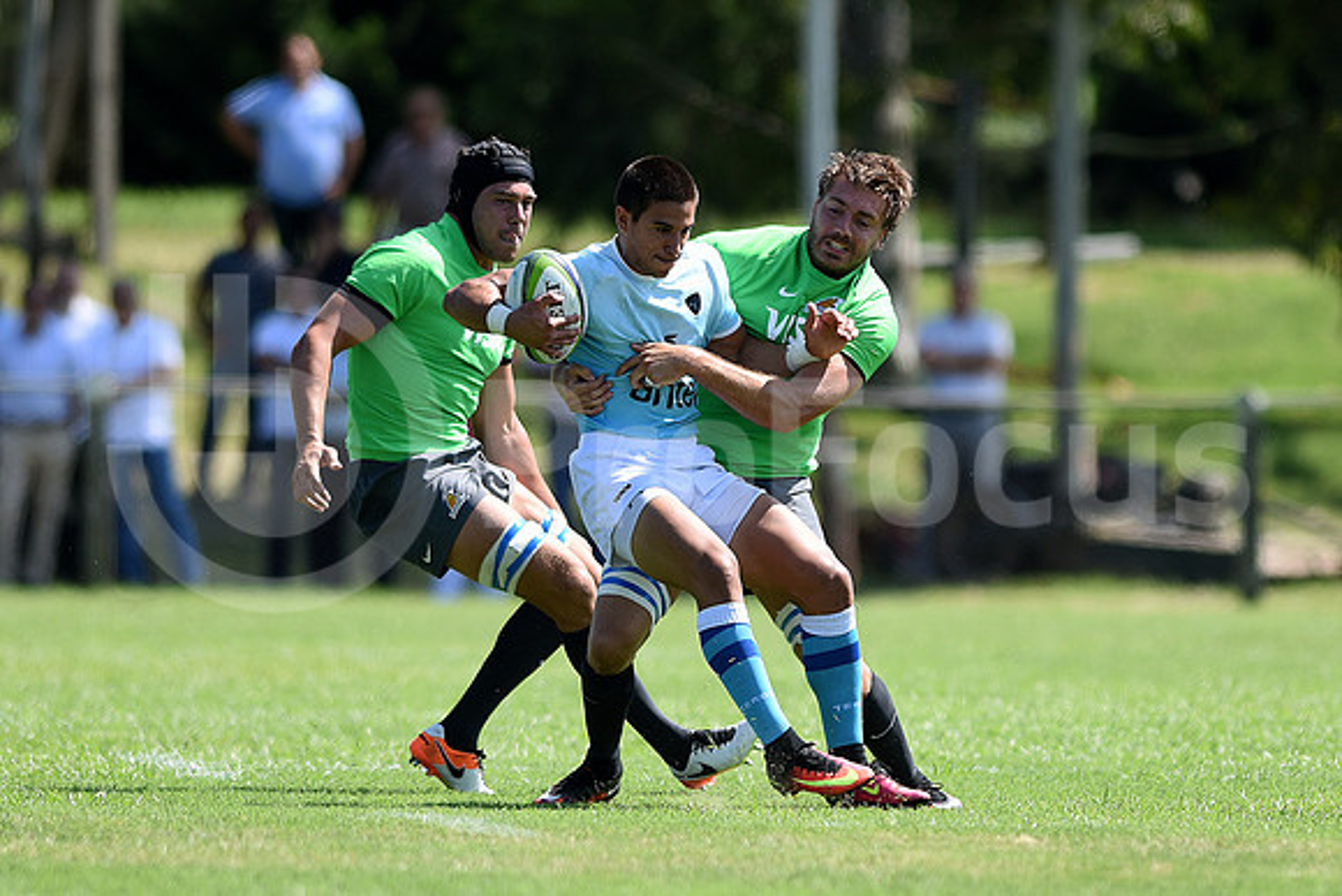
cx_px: 671
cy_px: 448
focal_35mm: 300
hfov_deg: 6.9
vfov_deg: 4.6
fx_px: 11185
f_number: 2.8
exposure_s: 1/2000
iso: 200
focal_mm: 300
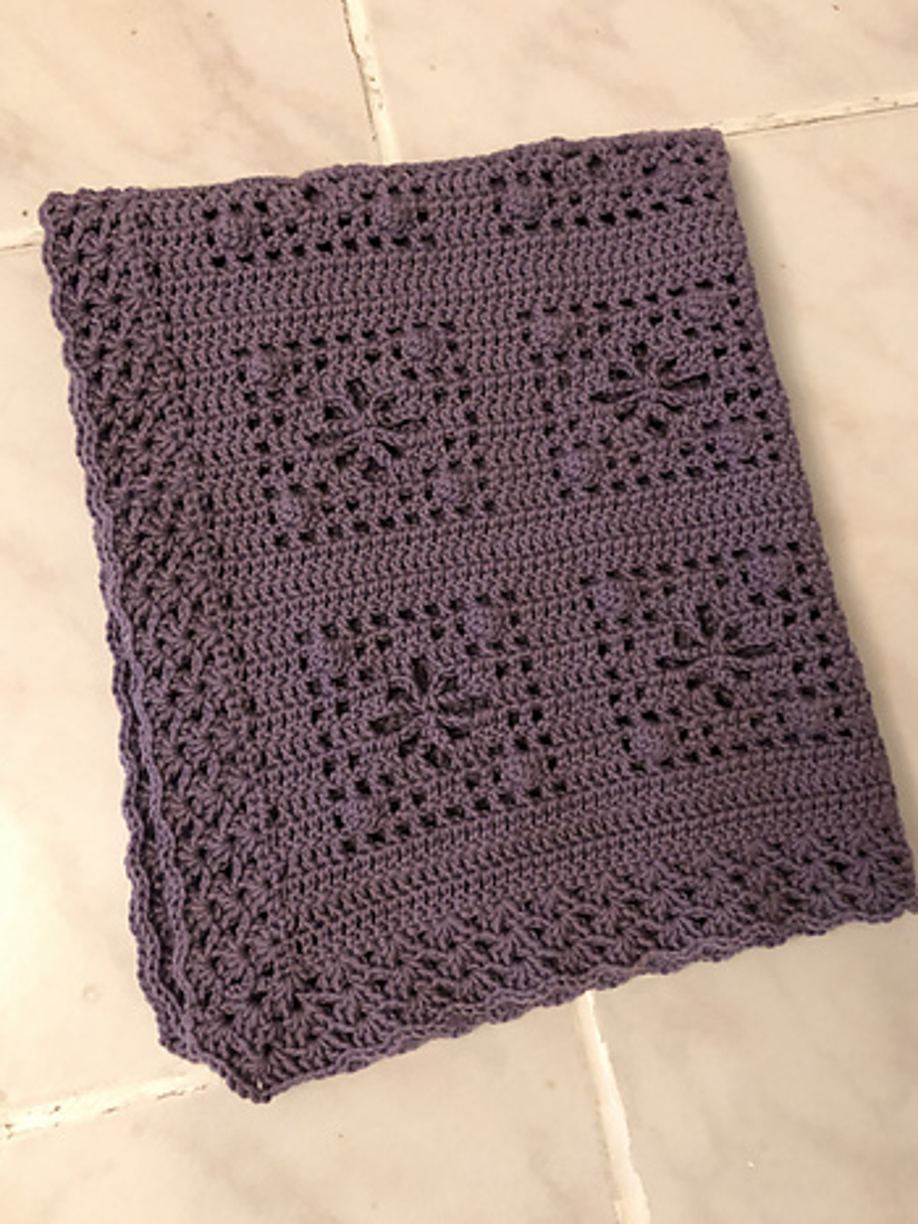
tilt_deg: -78.0
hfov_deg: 46.8
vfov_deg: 60.0
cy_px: 624
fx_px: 1061
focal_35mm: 30
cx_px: 458
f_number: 1.8
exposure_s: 1/5
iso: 100
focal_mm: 3.99
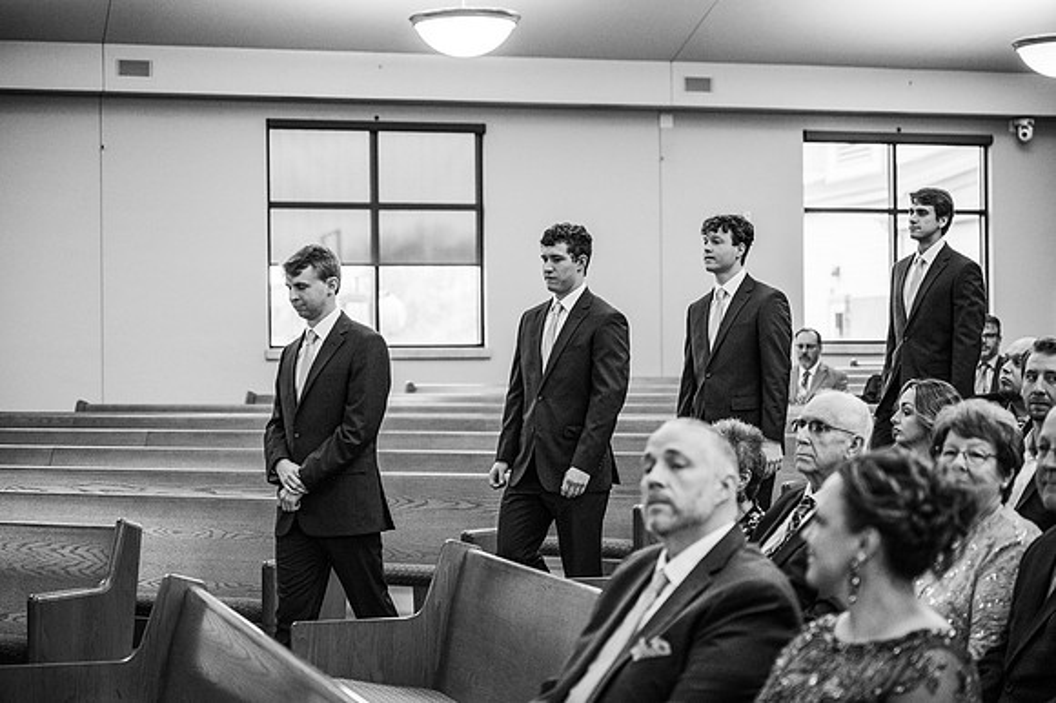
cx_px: 528
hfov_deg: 28.9
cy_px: 352
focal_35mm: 70
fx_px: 2052
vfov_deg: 19.4
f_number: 2.8
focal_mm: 70
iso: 2000
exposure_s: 1/250
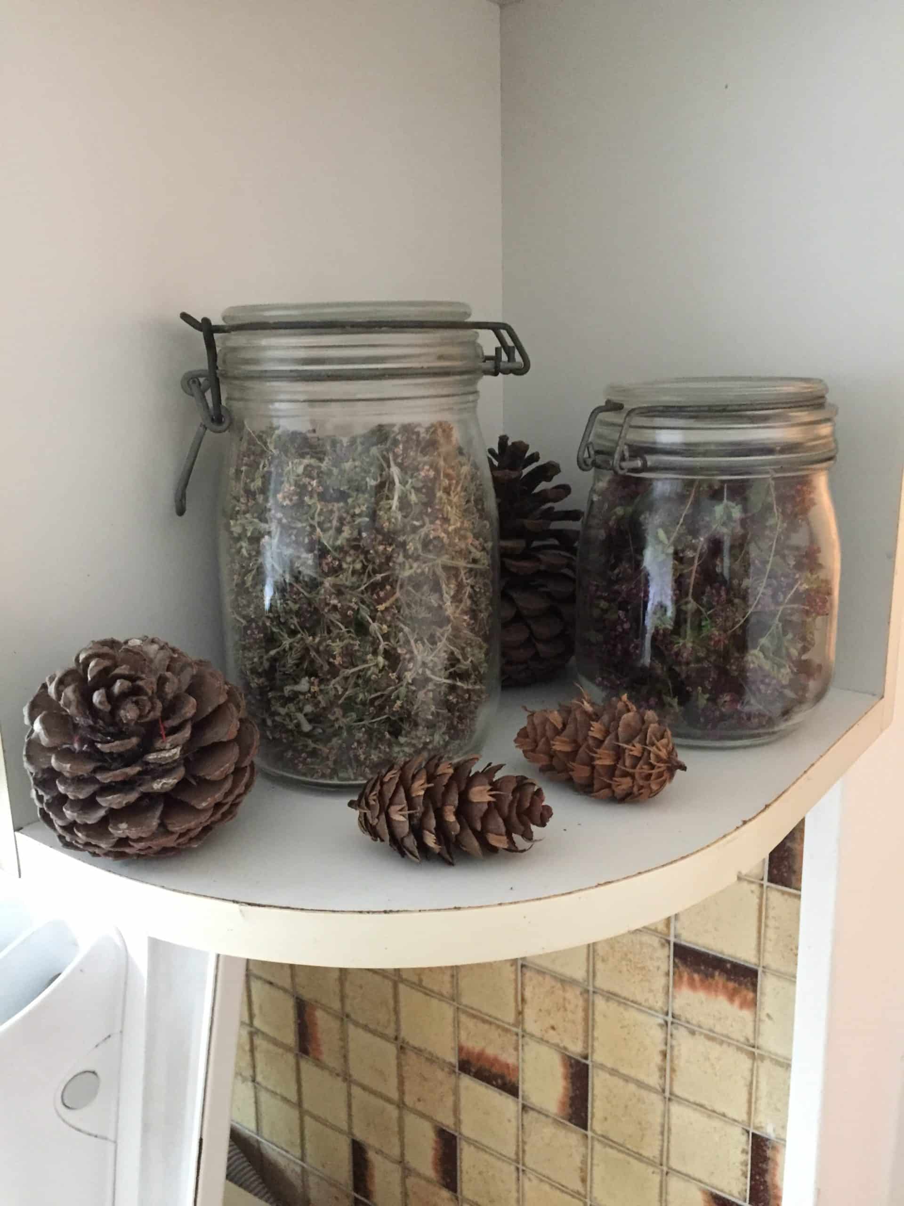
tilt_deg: -12.4
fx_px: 1010
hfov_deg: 48.2
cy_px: 603
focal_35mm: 29
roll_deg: +1.1
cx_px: 452
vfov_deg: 61.7
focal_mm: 4.15
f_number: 2.2
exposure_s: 1/17
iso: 400
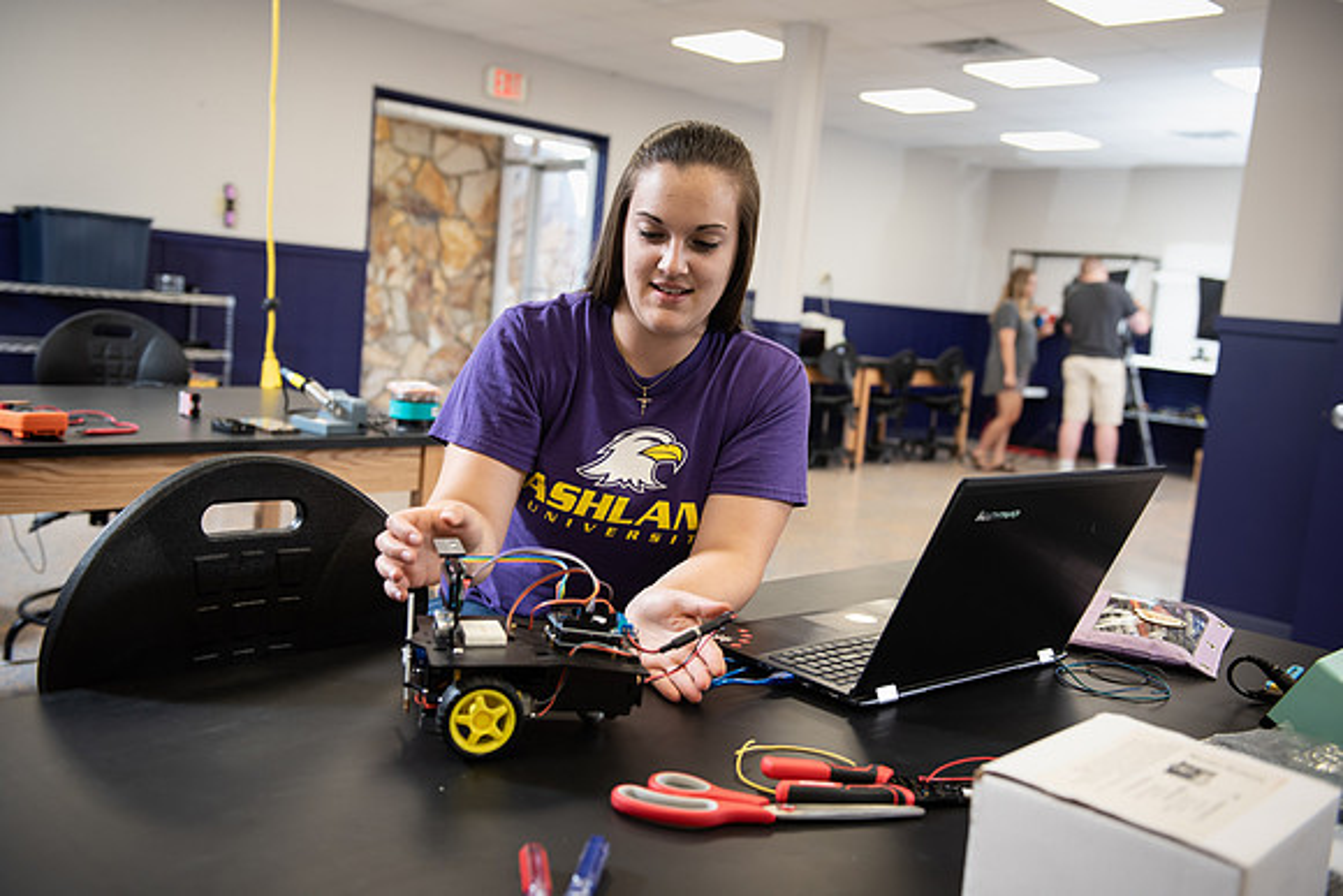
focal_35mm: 34
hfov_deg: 55.8
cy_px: 448
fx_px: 1269
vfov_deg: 38.9
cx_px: 672
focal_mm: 34
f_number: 3.5
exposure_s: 1/200
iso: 800
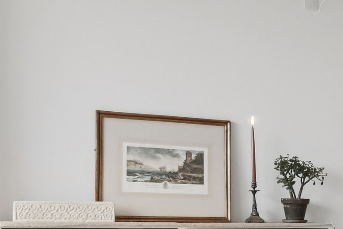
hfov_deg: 22.9
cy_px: 199
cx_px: 513
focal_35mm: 72
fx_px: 686
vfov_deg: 18.7
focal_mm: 12
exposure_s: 1/4
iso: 200
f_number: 10
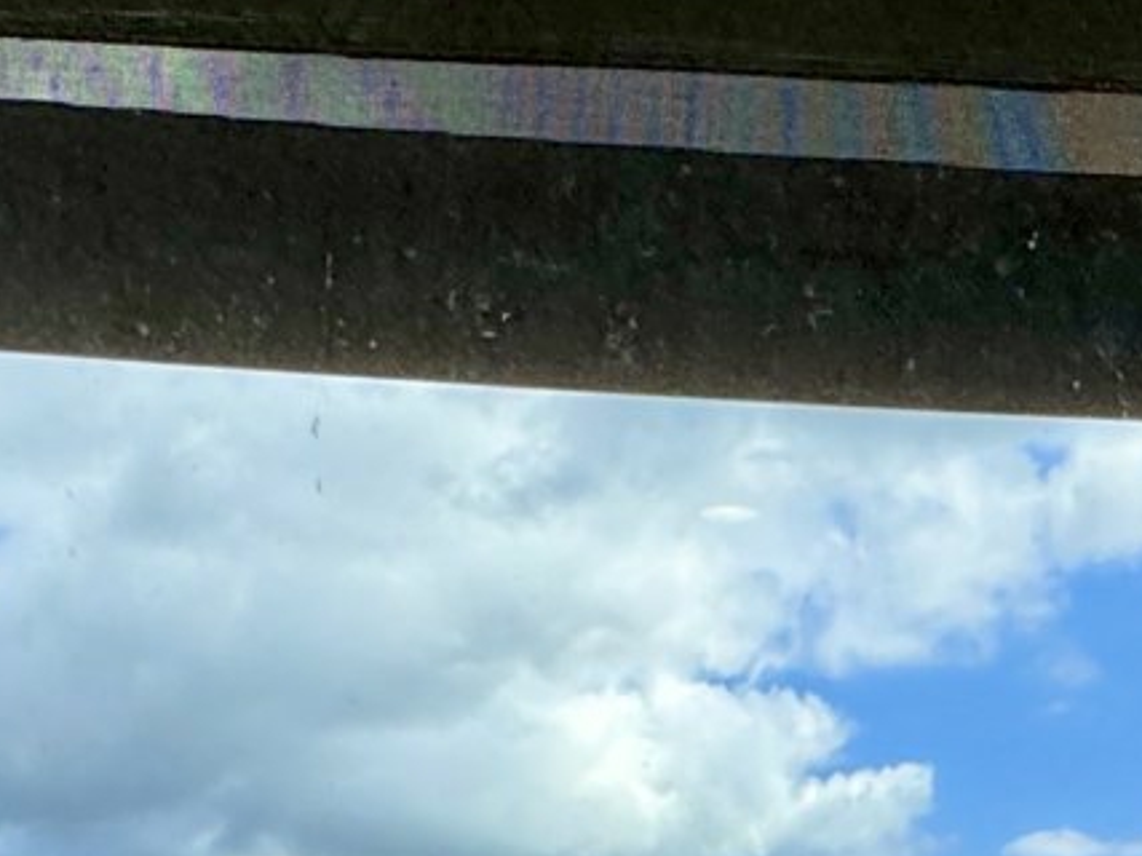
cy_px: 1466
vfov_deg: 18.8
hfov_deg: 30.2
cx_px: 877
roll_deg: +0.0
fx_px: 2078
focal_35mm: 63
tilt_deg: -5.6
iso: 50
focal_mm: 2.22
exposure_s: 1/1672
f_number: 2.2
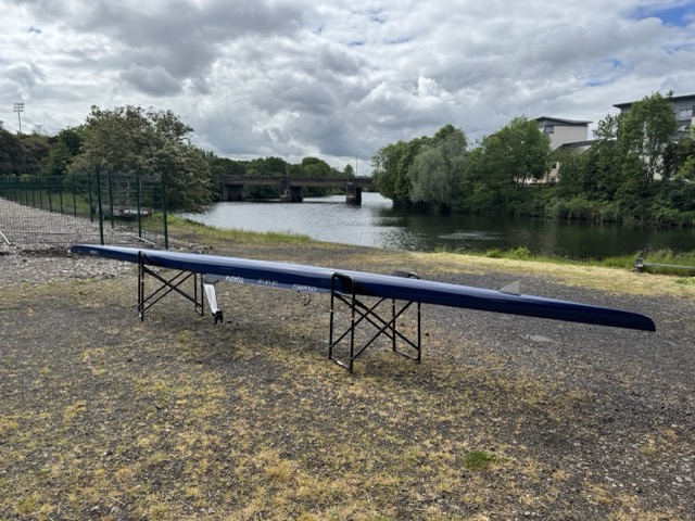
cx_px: 348
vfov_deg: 56.8
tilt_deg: -7.6
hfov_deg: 71.6
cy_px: 260
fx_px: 482
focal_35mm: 24
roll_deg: +0.5
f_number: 1.78
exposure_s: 1/4950
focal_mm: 6.76
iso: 80
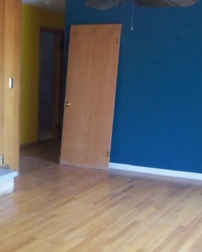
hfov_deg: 22.9
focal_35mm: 65
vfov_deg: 29.0
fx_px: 486
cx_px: 19
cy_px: 162
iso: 320
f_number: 3.1
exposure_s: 1/50
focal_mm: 6.5
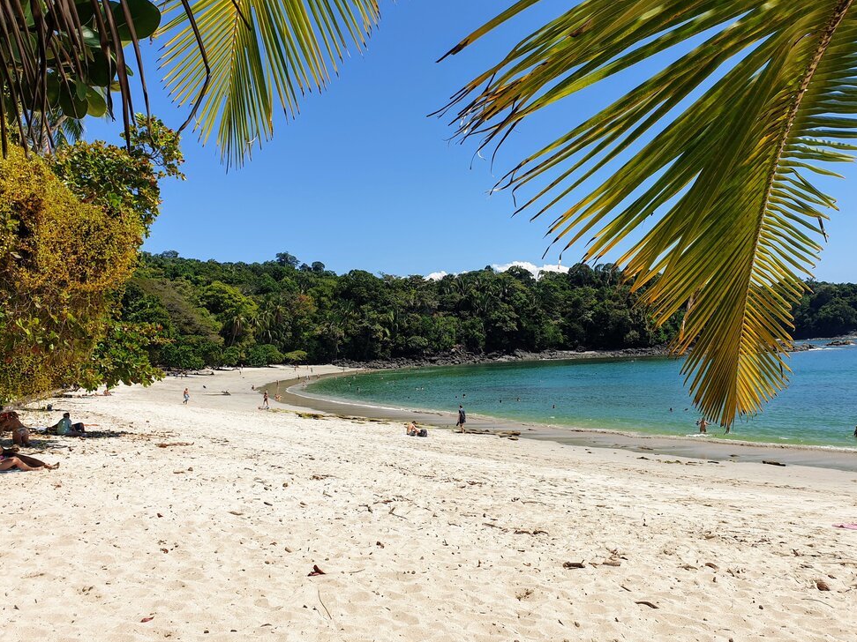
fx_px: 668
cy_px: 318
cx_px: 429
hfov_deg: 65.3
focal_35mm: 27
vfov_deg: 51.3
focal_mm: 4.3
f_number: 2.4
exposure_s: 1/2198
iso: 50
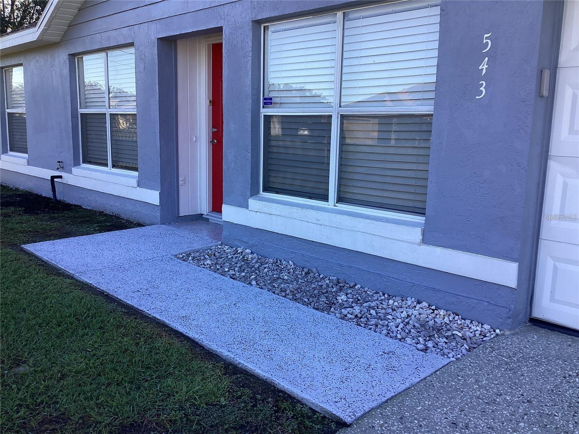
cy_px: 217
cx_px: 290
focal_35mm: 31
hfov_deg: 58.4
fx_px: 519
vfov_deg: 45.4
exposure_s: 1/251
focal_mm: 3.3
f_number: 2.4
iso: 25
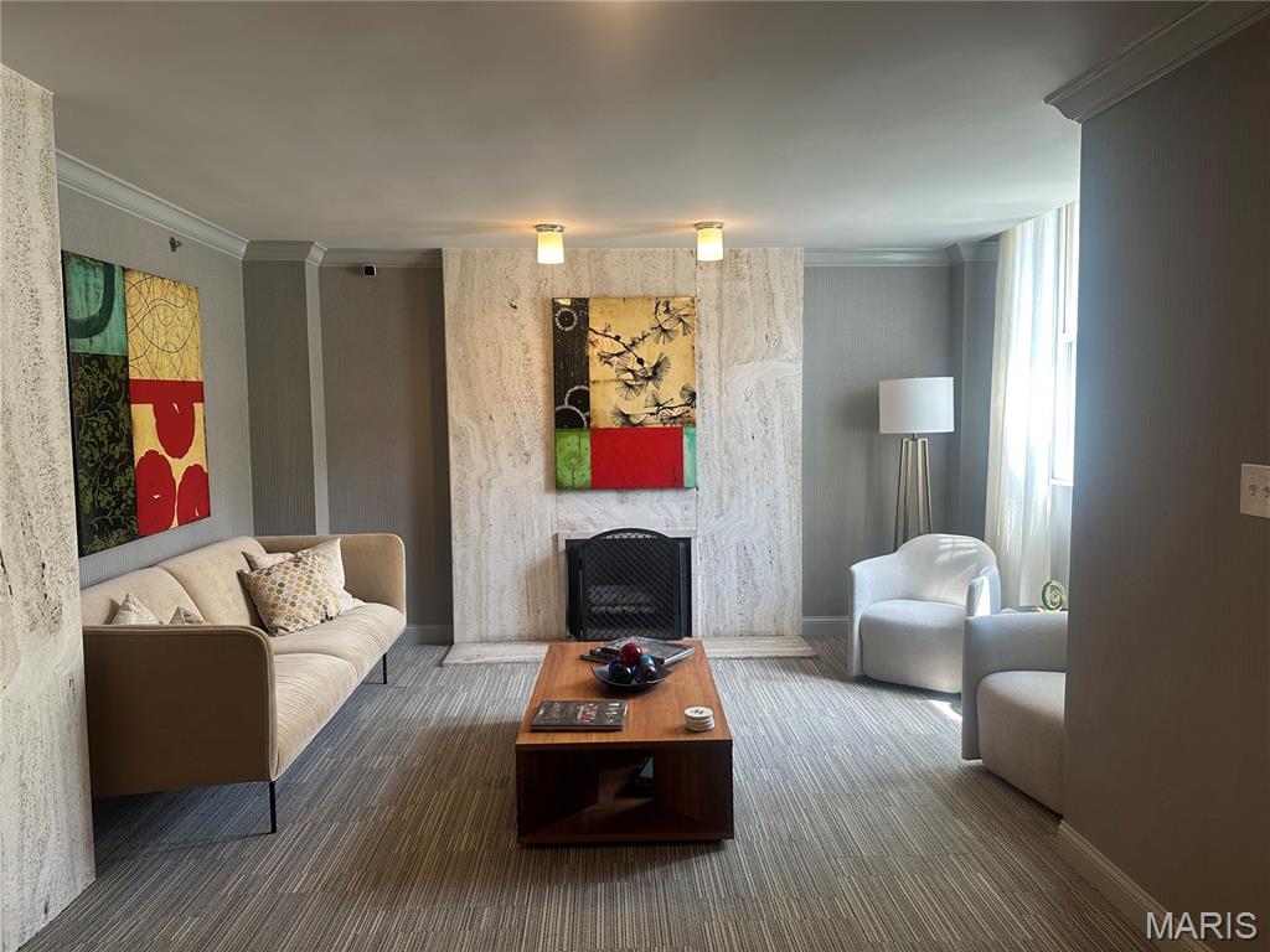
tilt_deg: -3.7
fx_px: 881
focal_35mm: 24
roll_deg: -0.3
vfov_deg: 56.8
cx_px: 635
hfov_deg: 71.6
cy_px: 476
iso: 100
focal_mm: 6.86
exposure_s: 1/120
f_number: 1.78
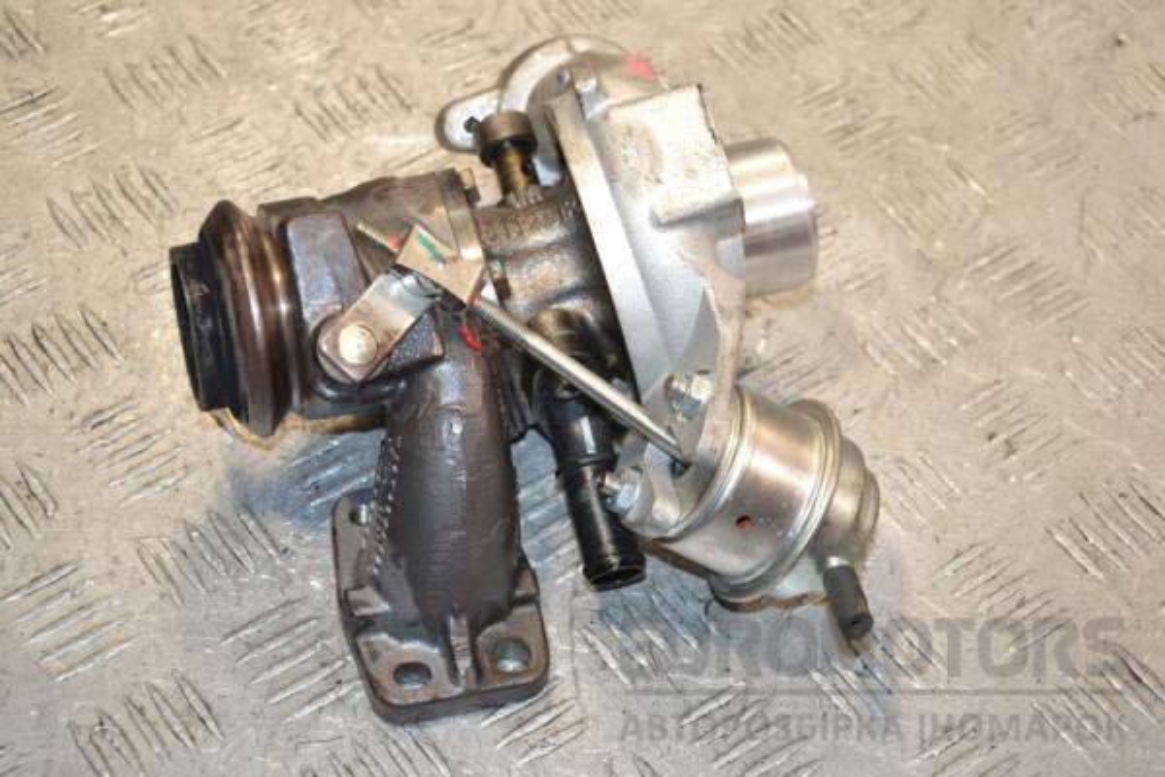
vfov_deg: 15.7
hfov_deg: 23.4
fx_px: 2815
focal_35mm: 87
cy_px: 388
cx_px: 582
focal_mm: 58
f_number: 6.3
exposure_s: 1/200
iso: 800
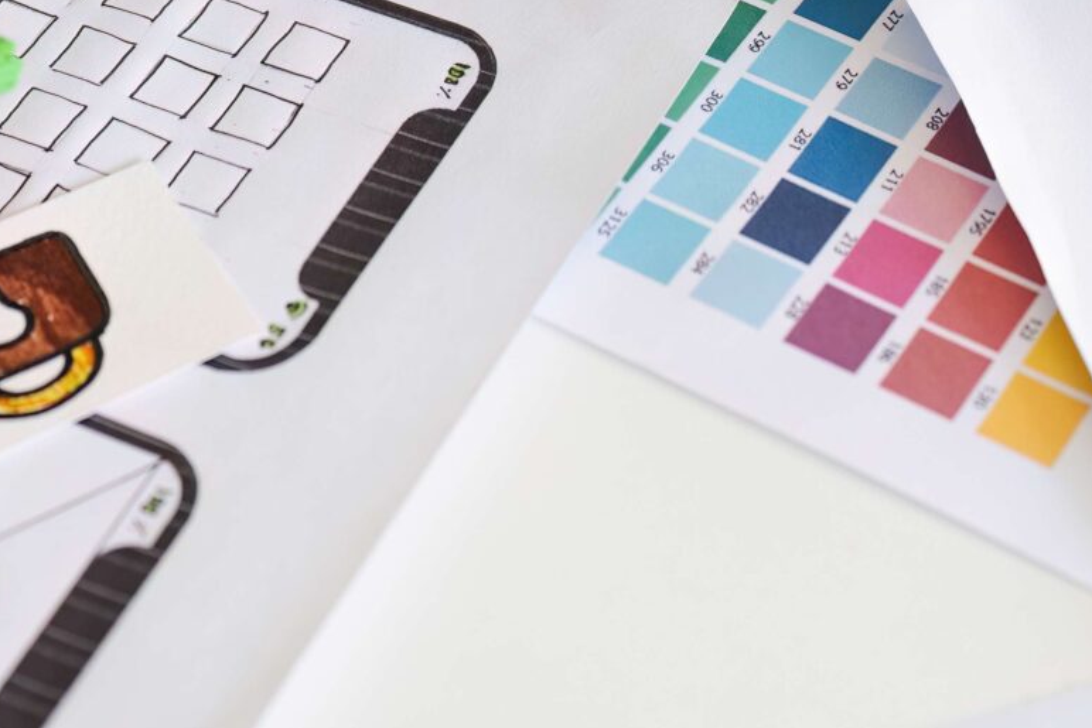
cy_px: -476
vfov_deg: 11.2
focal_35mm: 116
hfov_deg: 17.6
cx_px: 757
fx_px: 3519
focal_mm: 35
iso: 200
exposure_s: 1/250
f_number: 2.8
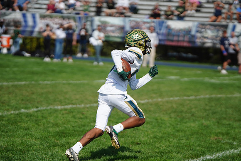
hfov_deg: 9.8
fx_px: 1399
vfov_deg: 6.6
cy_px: 80
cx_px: 120
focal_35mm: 209
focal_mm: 209
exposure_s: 1/8000
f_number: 2.8
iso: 400
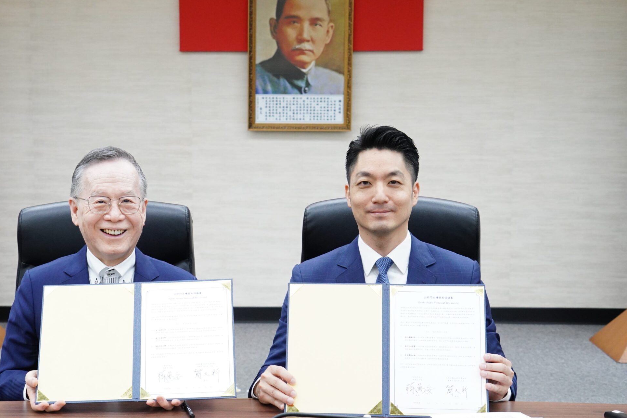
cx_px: 268
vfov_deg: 22.2
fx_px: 1062
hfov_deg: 32.8
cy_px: 248
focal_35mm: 61
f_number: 5.6
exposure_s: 1/160
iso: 3200
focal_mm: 46
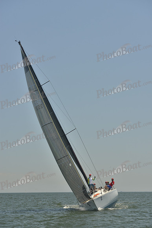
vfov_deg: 23.6
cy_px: 114
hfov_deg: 15.9
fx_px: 544
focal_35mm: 86
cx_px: 76
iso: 200
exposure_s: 1/640
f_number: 7.1
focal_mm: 86
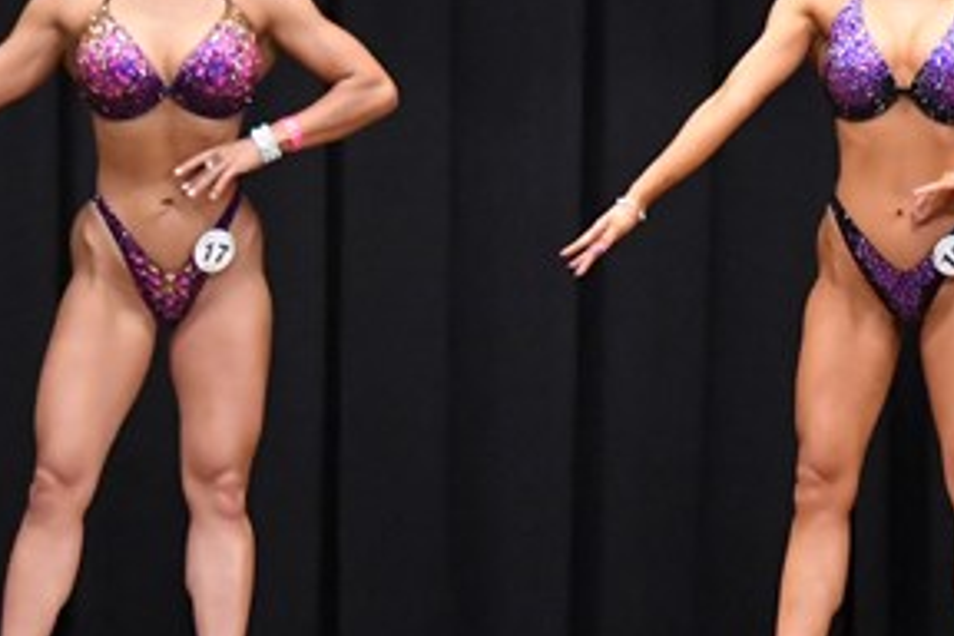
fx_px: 11977
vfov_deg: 3.0
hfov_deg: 4.6
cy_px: 411
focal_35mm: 452
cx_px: 896
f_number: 5.6
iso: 8000
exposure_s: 1/400
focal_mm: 112
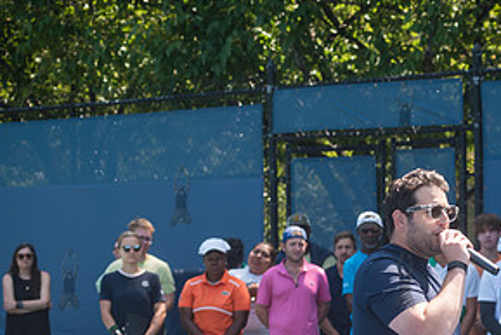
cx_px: 404
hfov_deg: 12.7
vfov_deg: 8.5
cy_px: 279
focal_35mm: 161
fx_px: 2242
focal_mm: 80
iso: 200
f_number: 4.5
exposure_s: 1/400
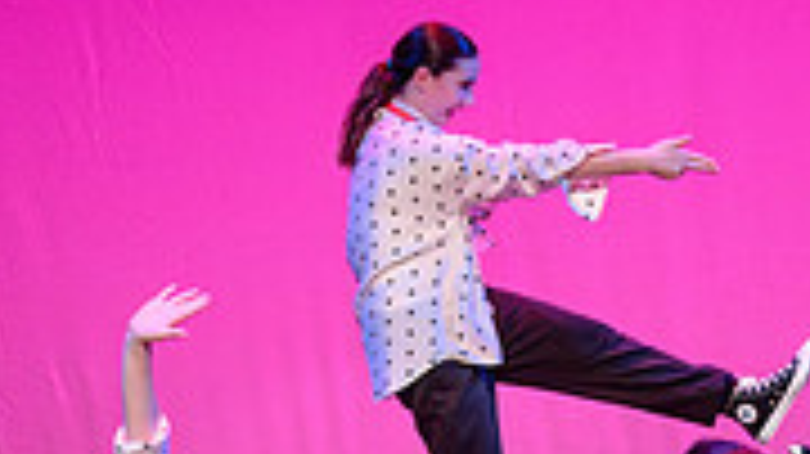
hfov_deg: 5.5
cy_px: 366
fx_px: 8500
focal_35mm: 396
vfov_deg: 3.1
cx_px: 579
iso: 1250
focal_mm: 110
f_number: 2.8
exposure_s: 1/400
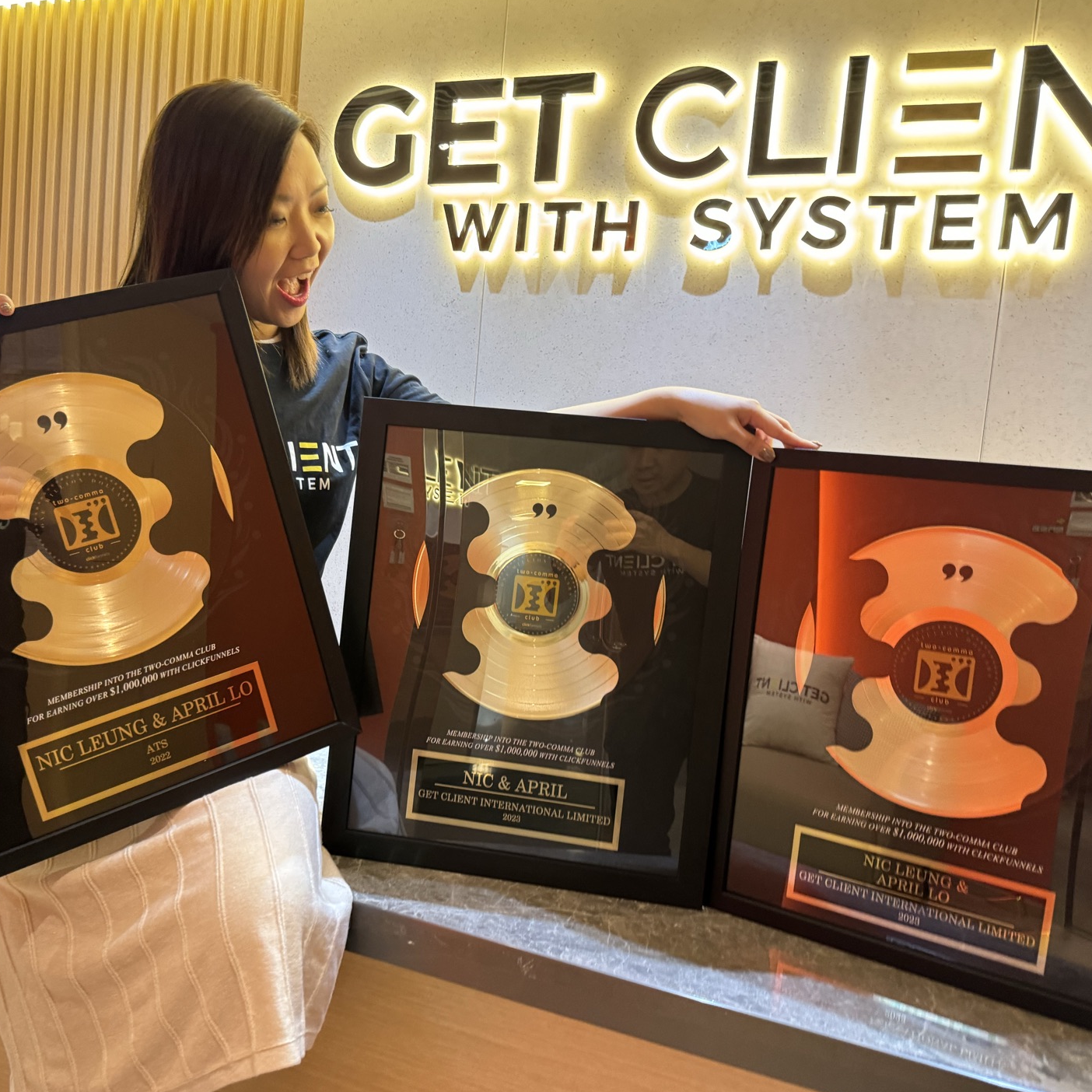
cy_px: 539
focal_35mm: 29
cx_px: 438
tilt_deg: -12.7
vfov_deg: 55.6
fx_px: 1035
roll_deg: -4.5
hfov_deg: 55.2
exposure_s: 1/50
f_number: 1.78
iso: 400
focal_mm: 6.86
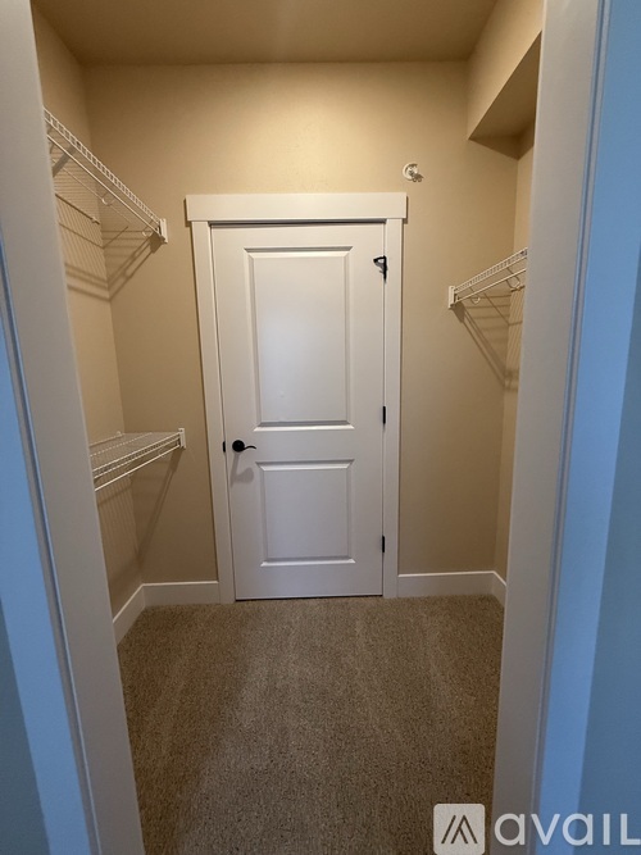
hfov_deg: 85.7
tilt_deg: -8.4
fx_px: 346
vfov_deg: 102.1
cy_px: 428
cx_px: 320
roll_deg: -0.3
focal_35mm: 14
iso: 320
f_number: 2.2
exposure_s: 1/120
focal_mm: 2.22
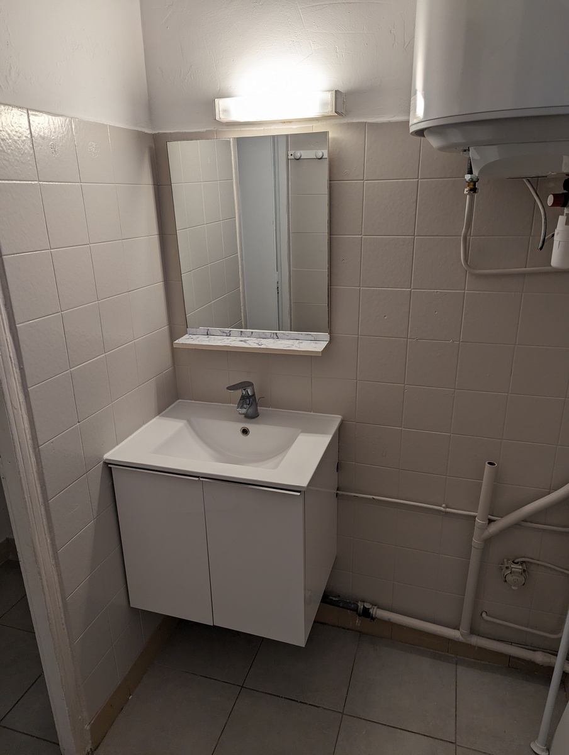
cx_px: 284
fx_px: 525
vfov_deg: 71.5
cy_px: 378
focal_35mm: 24
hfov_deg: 57.0
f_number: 1.85
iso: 46
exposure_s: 1/28.8
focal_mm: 6.81
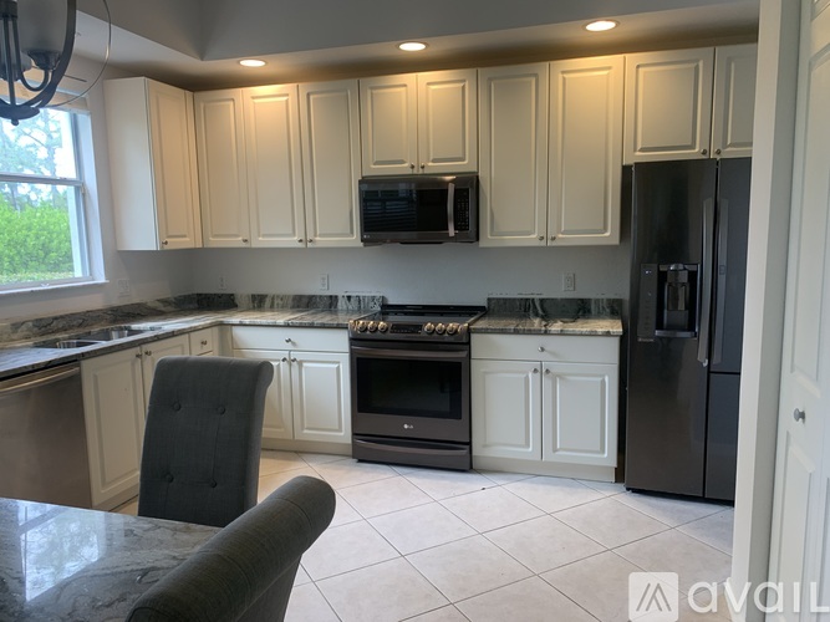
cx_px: 415
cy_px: 311
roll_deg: +0.8
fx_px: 623
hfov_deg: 67.3
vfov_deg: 53.0
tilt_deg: -7.7
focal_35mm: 26
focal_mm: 4.25
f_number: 1.8
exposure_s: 1/60
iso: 64
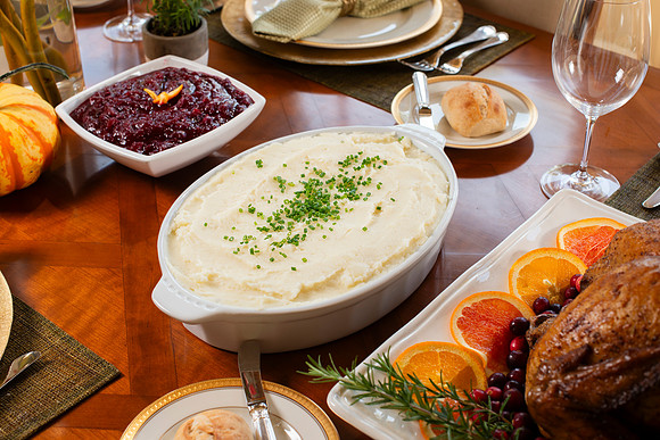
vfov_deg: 27.0
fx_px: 917
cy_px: 220
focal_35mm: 50
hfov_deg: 39.6
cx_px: 330
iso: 250
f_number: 7.1
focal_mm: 50
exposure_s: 1/60
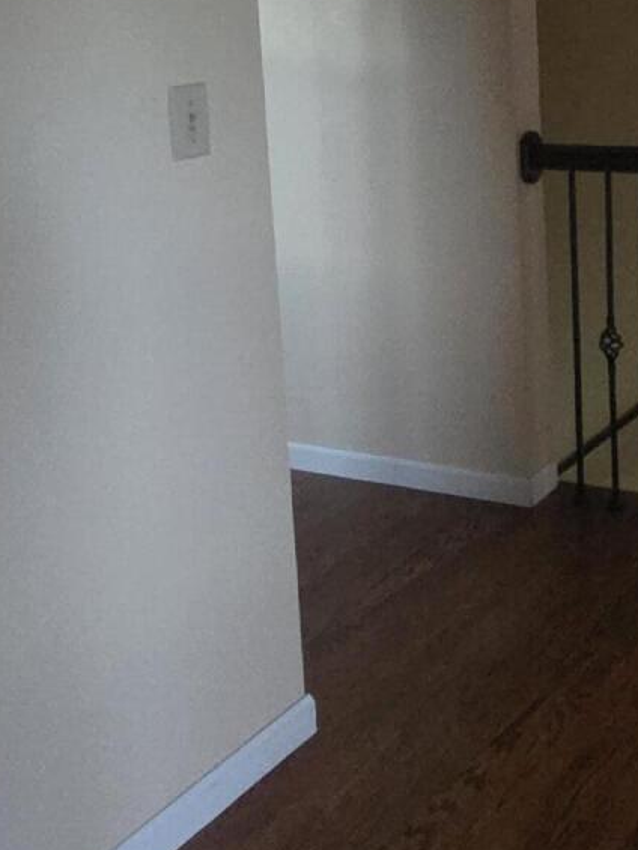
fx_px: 1130
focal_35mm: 46
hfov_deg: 27.5
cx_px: 776
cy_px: 134
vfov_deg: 39.1
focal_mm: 2.2
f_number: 2.2
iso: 2000
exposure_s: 1/24
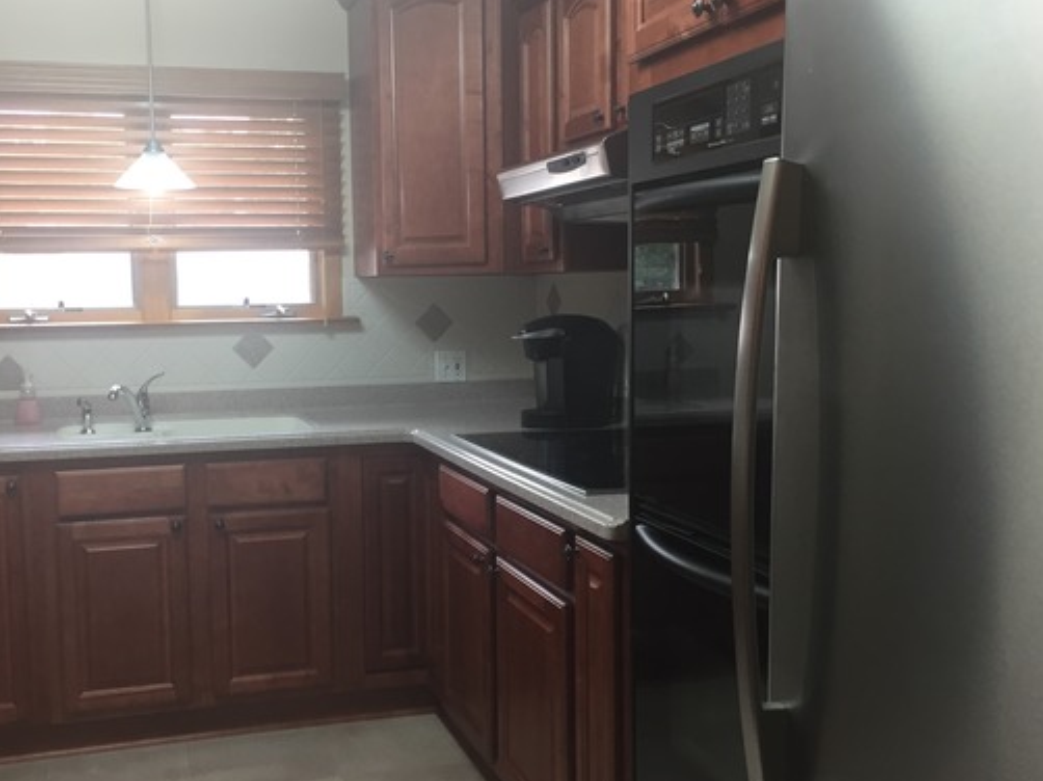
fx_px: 1114
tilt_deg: -5.7
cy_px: 397
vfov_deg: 38.6
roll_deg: +0.9
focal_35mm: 37
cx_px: 416
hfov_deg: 49.8
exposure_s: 1/30
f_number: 2.2
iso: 80
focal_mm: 4.15
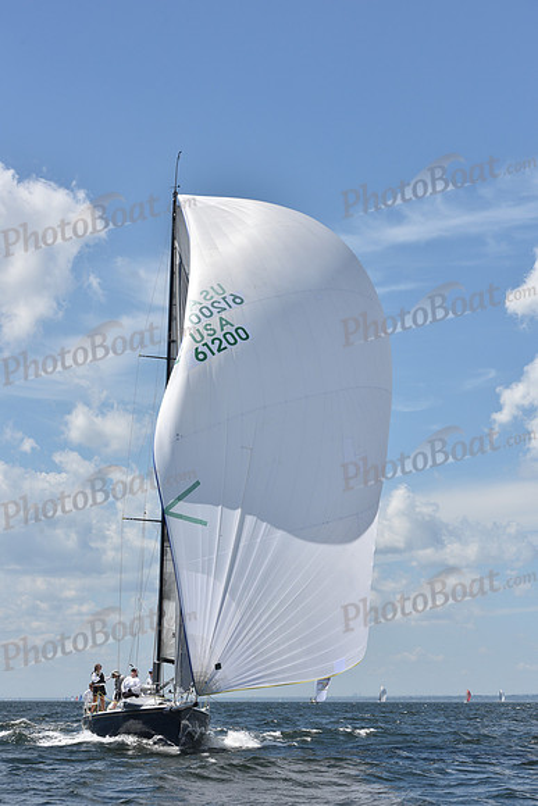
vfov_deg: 26.0
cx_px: 269
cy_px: 403
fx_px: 1747
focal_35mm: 78
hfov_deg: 17.5
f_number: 10
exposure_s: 1/1250
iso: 320
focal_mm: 78
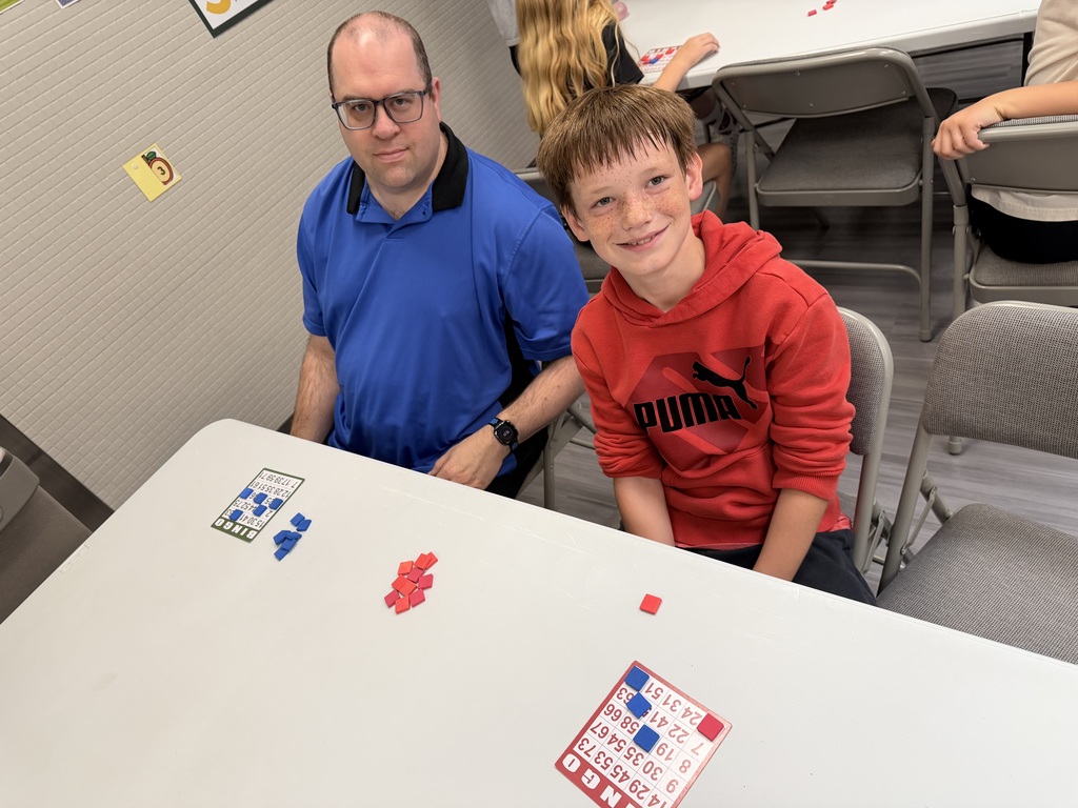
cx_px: 539
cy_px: 404
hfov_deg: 71.6
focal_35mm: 24
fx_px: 747
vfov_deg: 56.8
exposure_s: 1/100
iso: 160
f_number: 1.78
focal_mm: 6.76
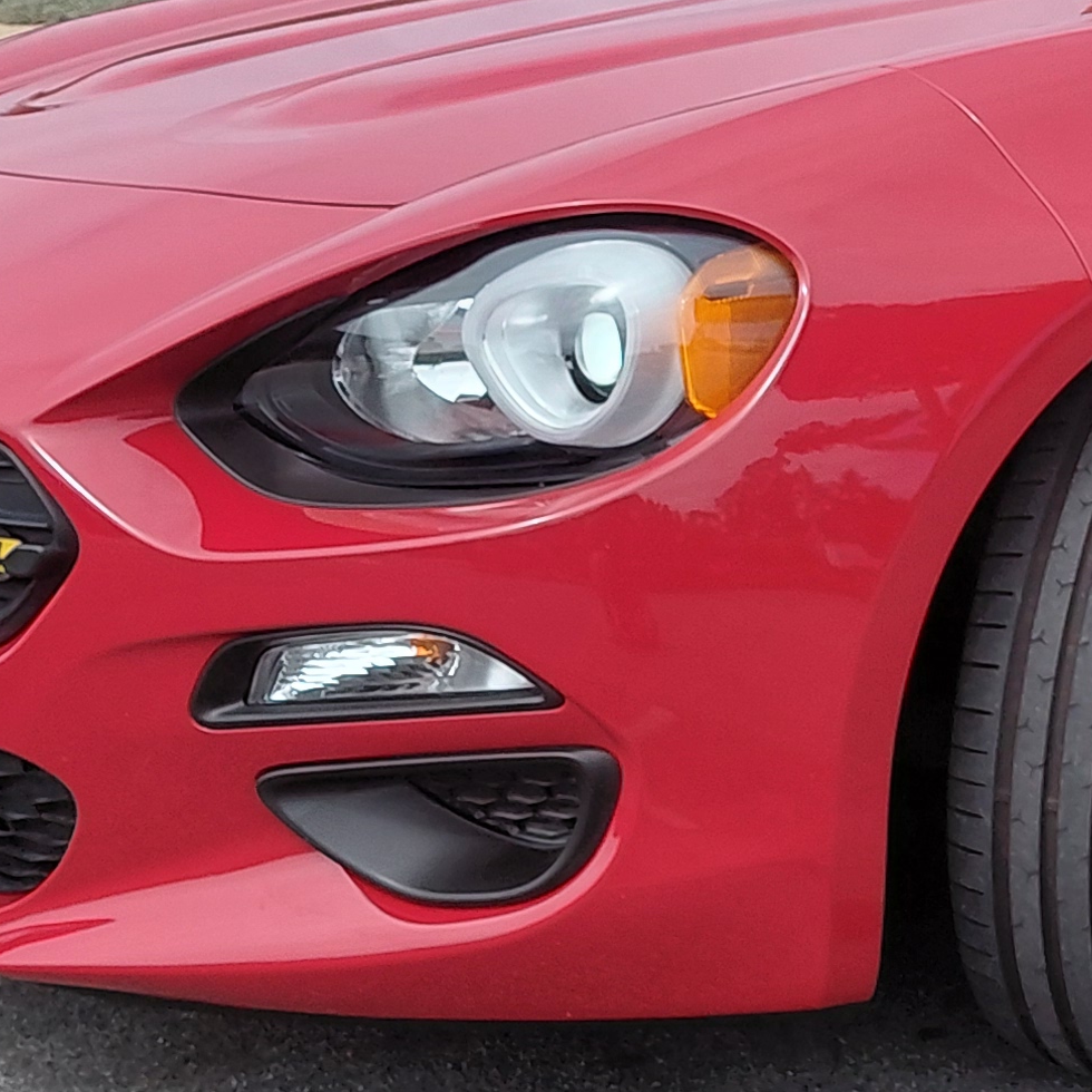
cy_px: 223
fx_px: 3284
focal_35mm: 92
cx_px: 1330
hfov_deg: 17.9
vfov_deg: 18.7
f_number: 1.8
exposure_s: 1/2528
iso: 50
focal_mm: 4.69
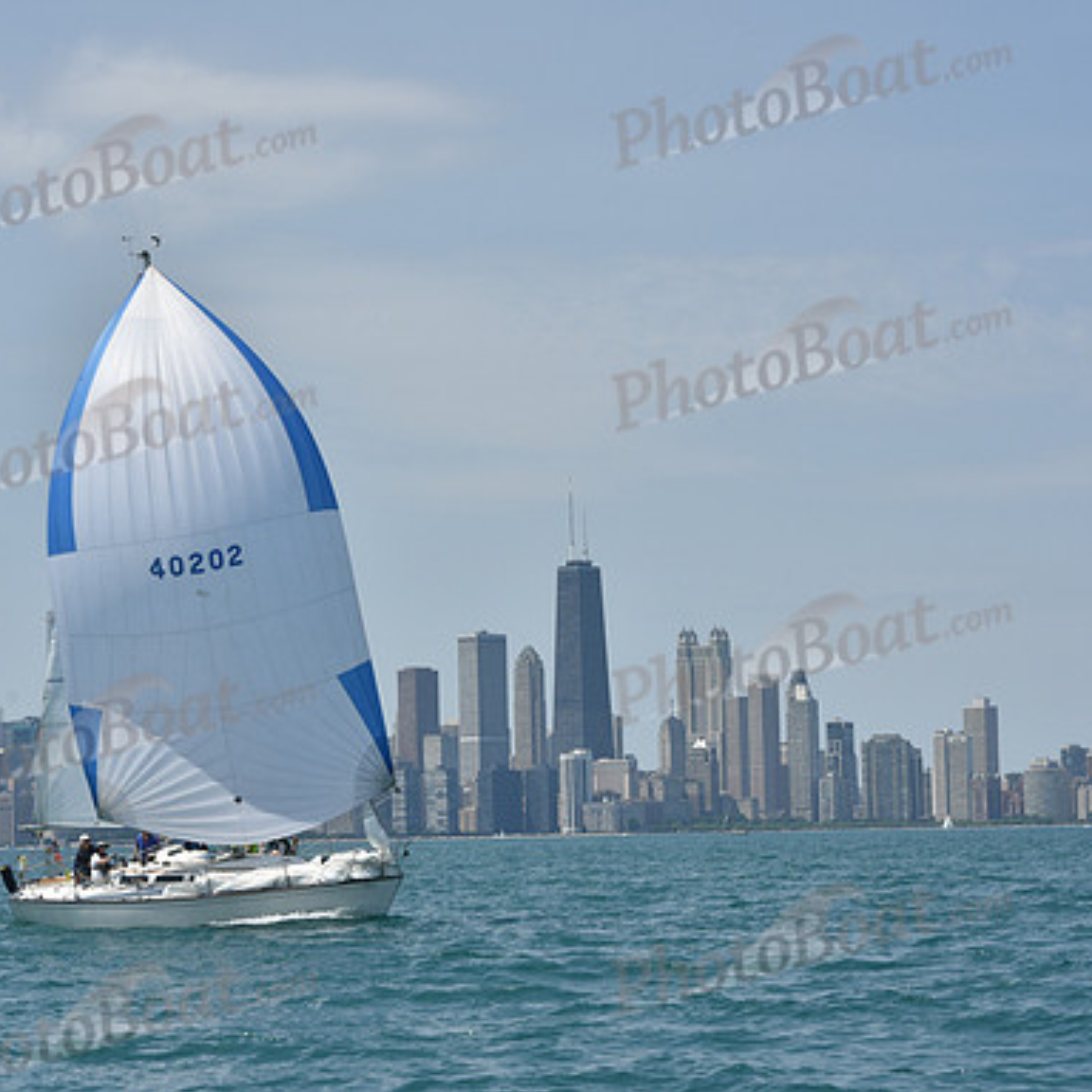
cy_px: 545
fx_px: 3890
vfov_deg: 16.0
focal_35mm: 109
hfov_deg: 16.0
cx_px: 466
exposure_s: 1/1250
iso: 250
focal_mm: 85
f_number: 9
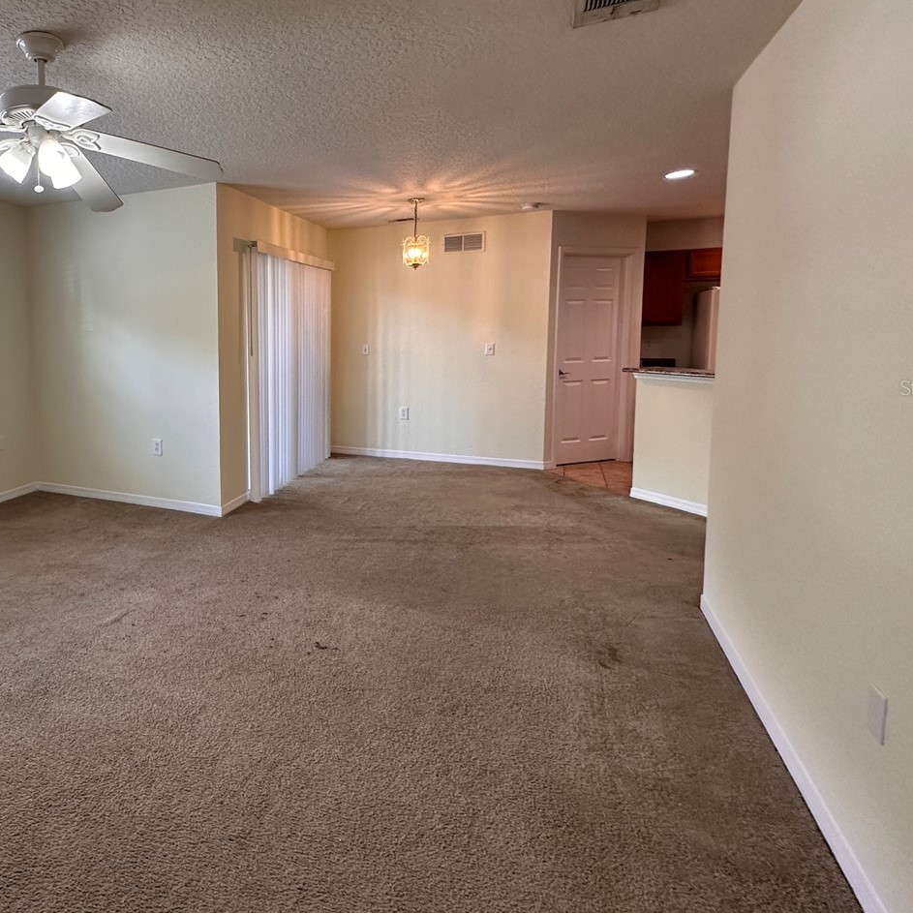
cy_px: 387
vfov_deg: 71.7
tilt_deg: -4.8
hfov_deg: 67.1
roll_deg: +0.5
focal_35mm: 21
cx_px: 217
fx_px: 627
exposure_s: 1/120
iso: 250
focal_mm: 2.22
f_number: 2.2
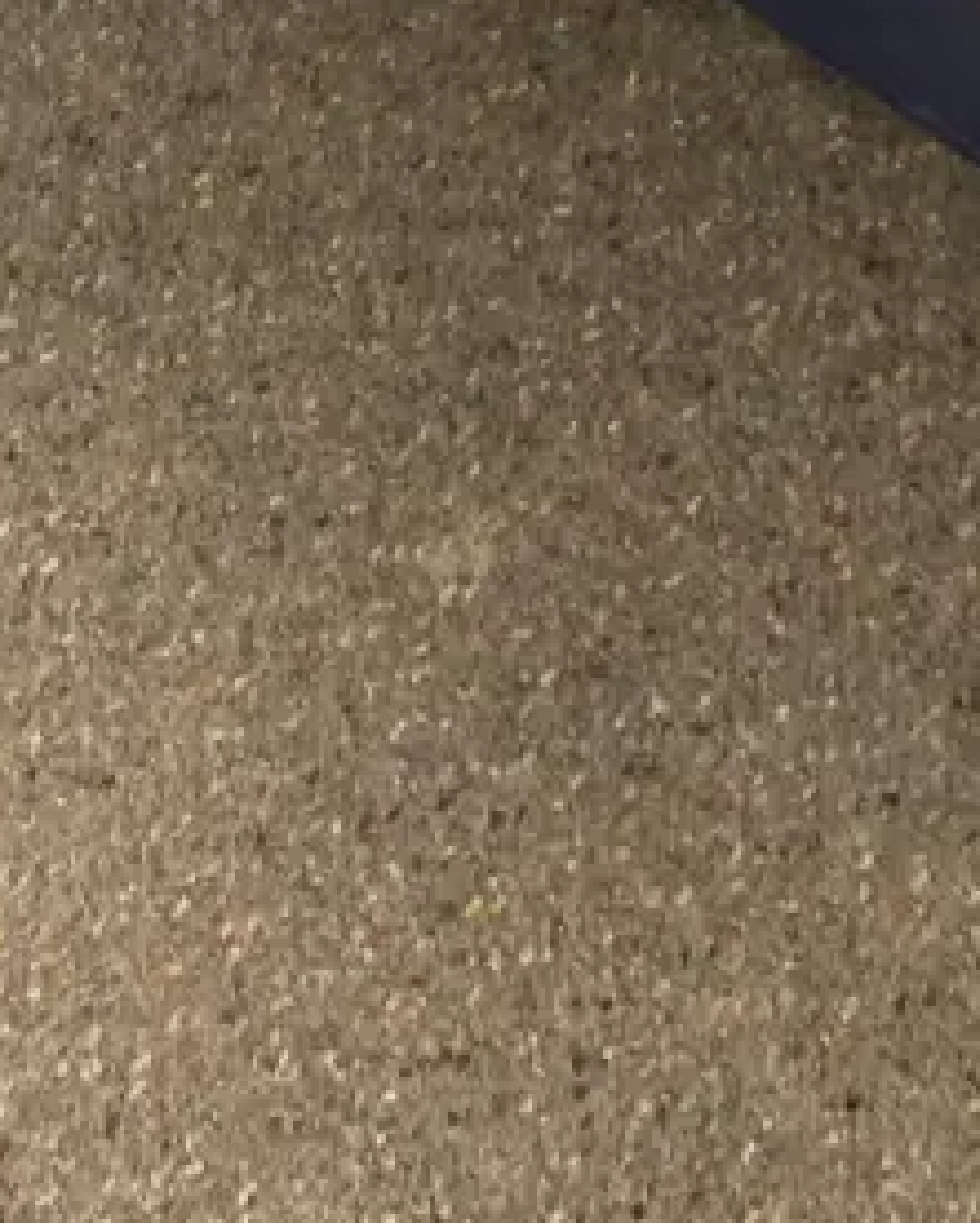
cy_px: -997
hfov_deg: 16.2
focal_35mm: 94
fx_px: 3406
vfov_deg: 16.8
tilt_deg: -43.5
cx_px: 856
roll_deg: +0.8
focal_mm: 4.25
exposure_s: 1/50
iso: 125
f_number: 1.8
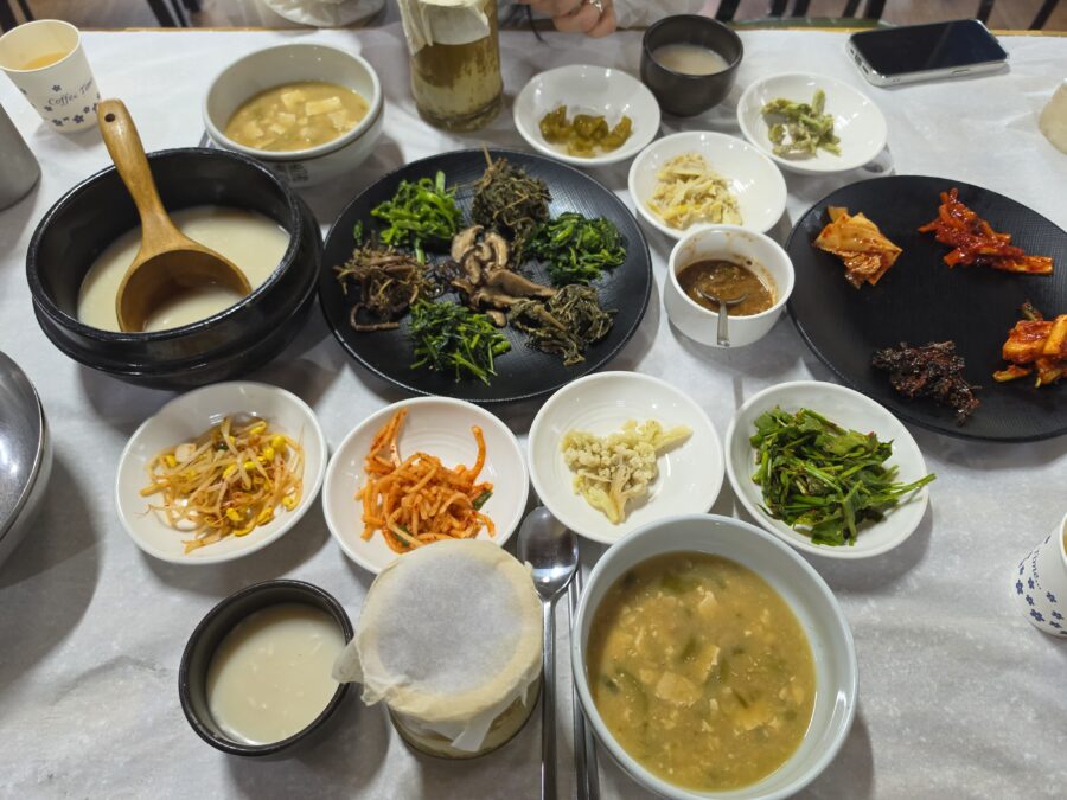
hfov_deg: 73.9
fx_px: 709
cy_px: 400
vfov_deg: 58.9
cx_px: 534
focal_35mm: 23
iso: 250
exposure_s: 1/120
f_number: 1.4
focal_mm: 6.5
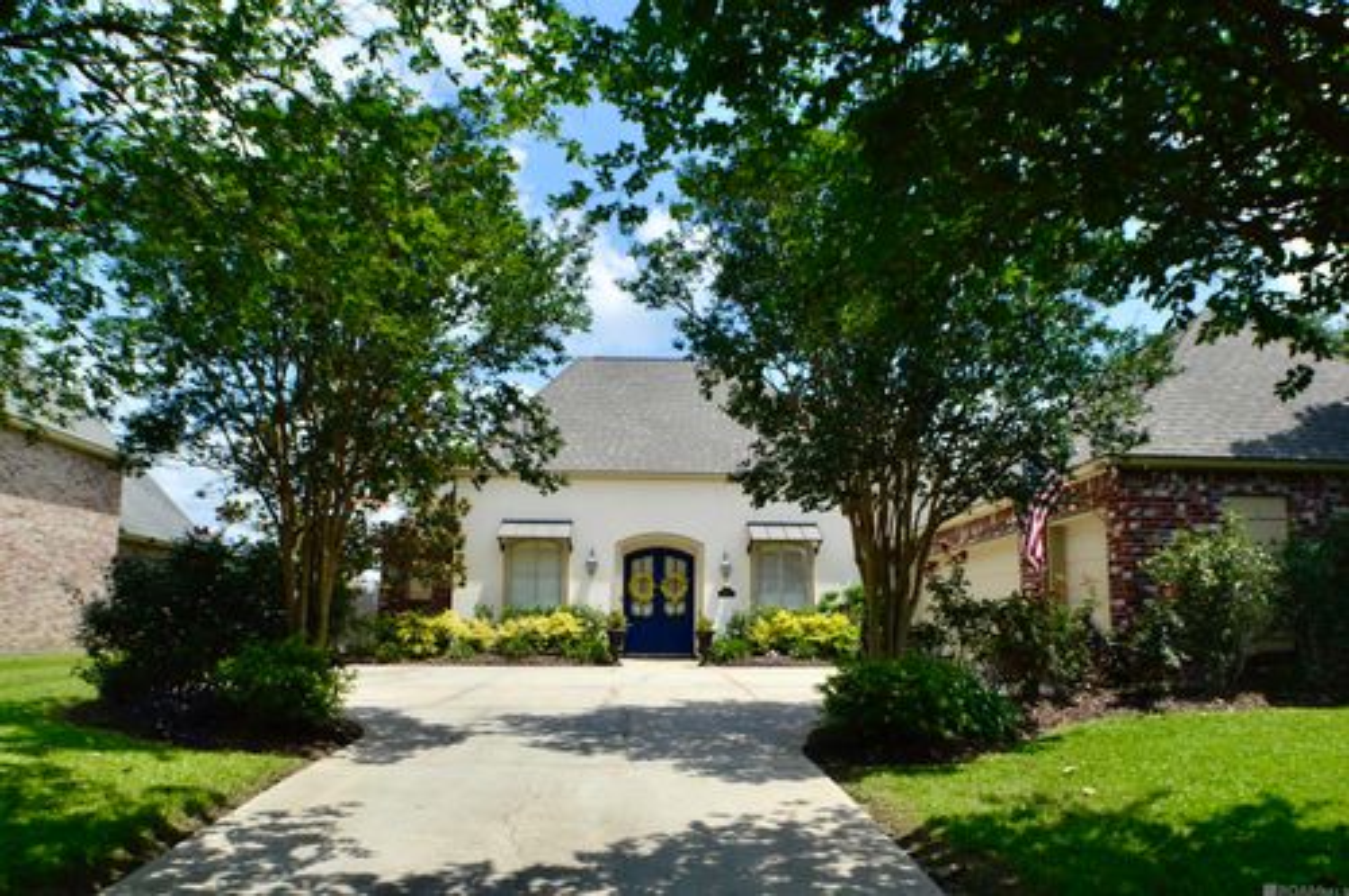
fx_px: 1235
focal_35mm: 33
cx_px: 674
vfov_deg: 39.9
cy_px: 448
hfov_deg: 57.3
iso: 100
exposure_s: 1/250
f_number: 8
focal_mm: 22
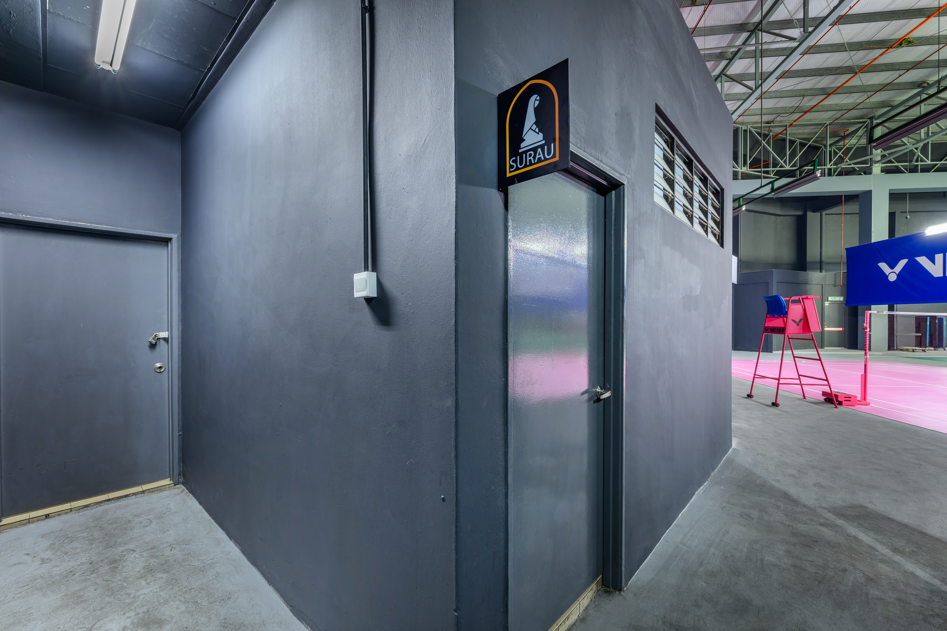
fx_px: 395
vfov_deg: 77.3
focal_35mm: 15
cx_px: 474
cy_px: 316
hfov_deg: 100.4
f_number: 10
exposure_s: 1/2.5
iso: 200
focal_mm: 15
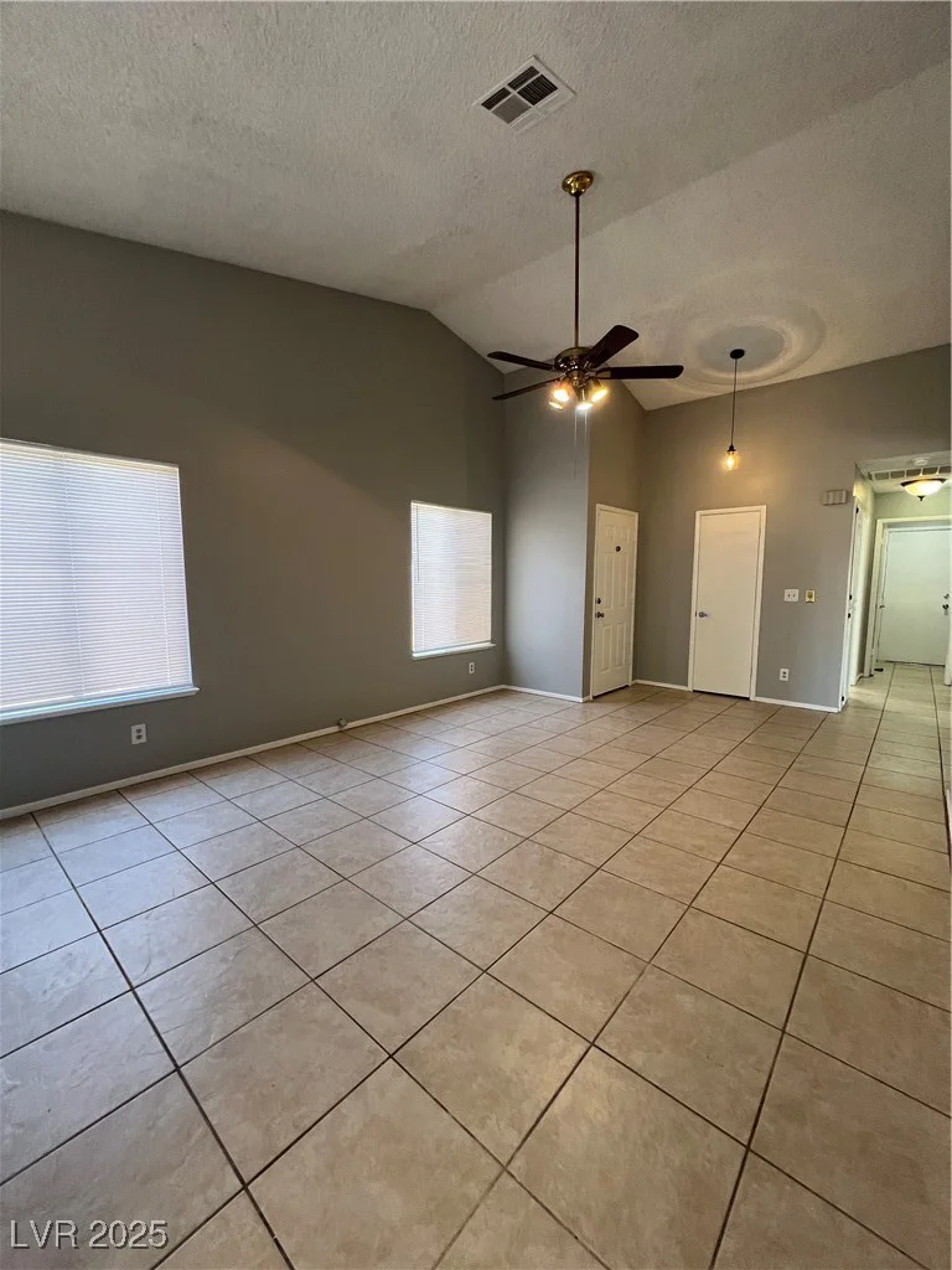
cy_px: 635
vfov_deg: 106.2
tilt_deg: -6.4
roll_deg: -0.5
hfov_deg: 89.9
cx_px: 476
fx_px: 477
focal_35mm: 13
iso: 160
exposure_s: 1/60
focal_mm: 1.57
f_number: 1.8
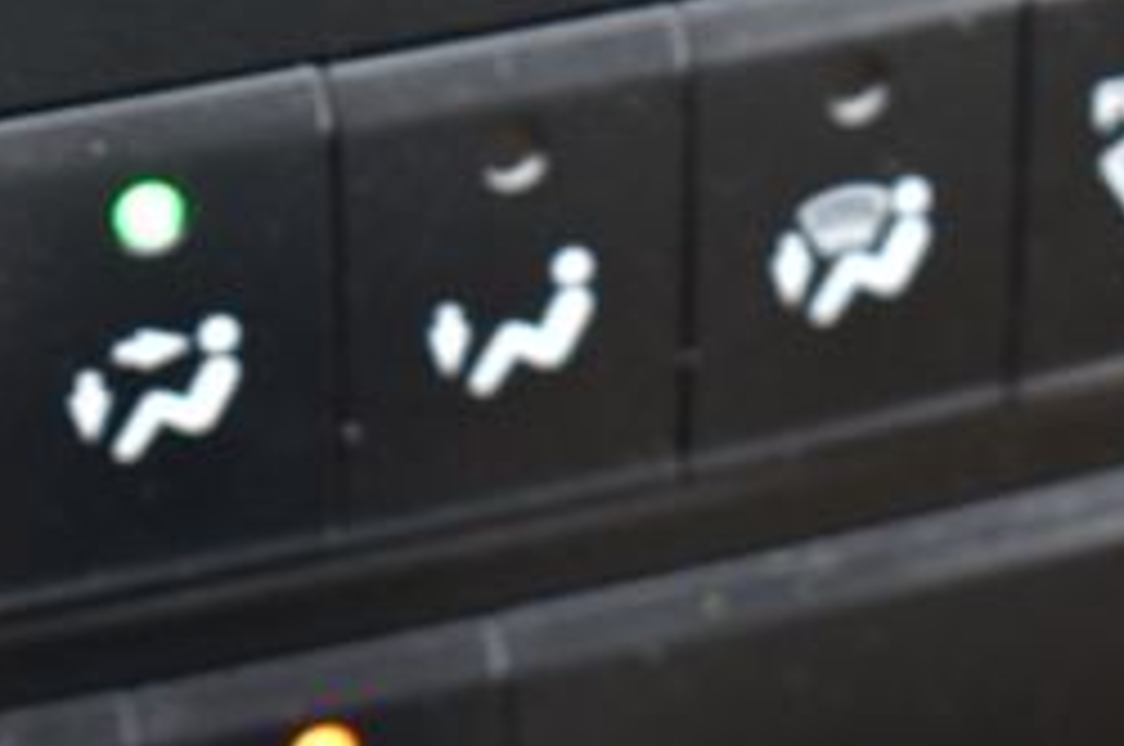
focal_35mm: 211
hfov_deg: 9.7
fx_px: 6588
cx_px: 459
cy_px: 126
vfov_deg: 6.5
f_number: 6.3
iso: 400
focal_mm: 55
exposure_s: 1/15
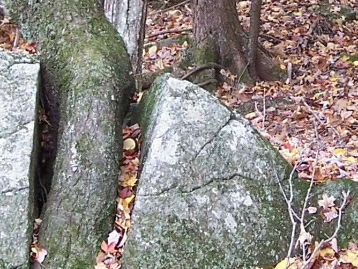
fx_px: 1355
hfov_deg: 15.0
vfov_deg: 11.2
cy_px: -24
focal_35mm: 131
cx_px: 263
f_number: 2.8
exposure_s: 1/30
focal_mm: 6.3
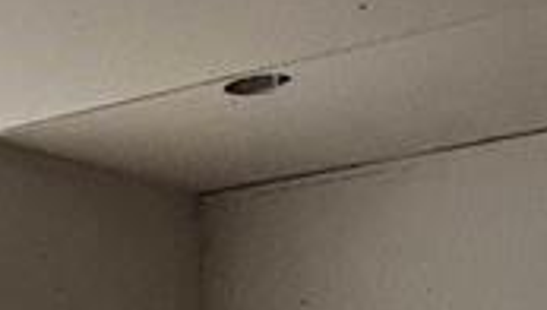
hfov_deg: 20.1
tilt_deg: -3.1
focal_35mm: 98
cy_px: 617
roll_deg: +0.1
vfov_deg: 11.3
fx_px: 1424
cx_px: -149
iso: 200
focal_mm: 1.57
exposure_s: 1/60
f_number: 1.8
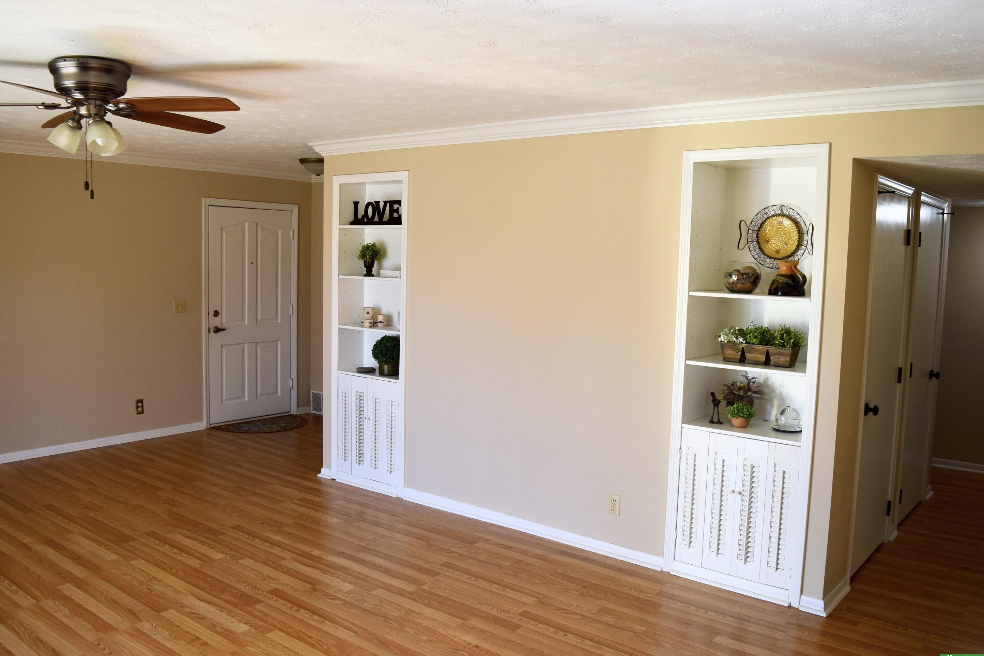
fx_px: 765
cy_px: 334
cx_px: 509
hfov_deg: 65.5
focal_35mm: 28
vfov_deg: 46.4
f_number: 5
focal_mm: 18
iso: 400
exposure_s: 1/100
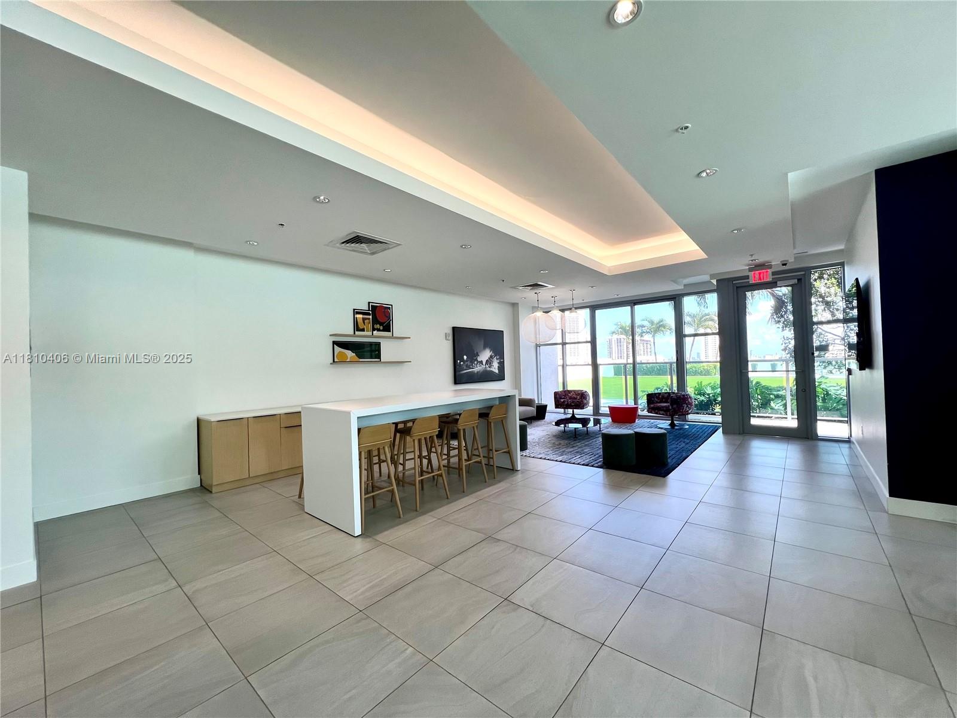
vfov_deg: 89.9
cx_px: 478
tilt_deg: +0.9
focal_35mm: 13
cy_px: 359
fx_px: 359
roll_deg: +2.2
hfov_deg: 106.2
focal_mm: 1.57
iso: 50
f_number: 1.8
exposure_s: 1/120
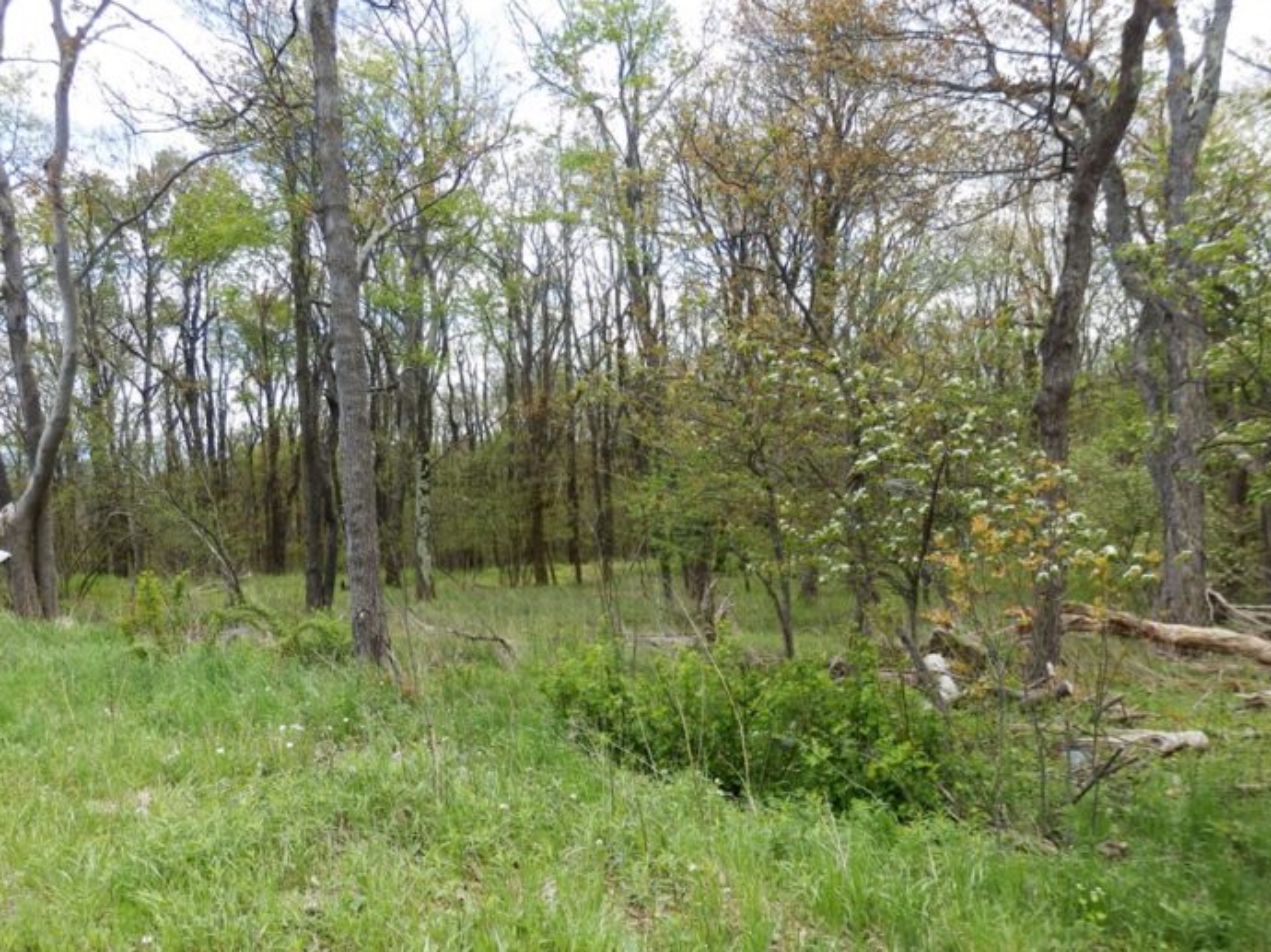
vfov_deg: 48.1
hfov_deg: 61.5
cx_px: 562
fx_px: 1064
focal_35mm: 29
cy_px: 540
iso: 80
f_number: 3
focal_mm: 4.5
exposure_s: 1/250
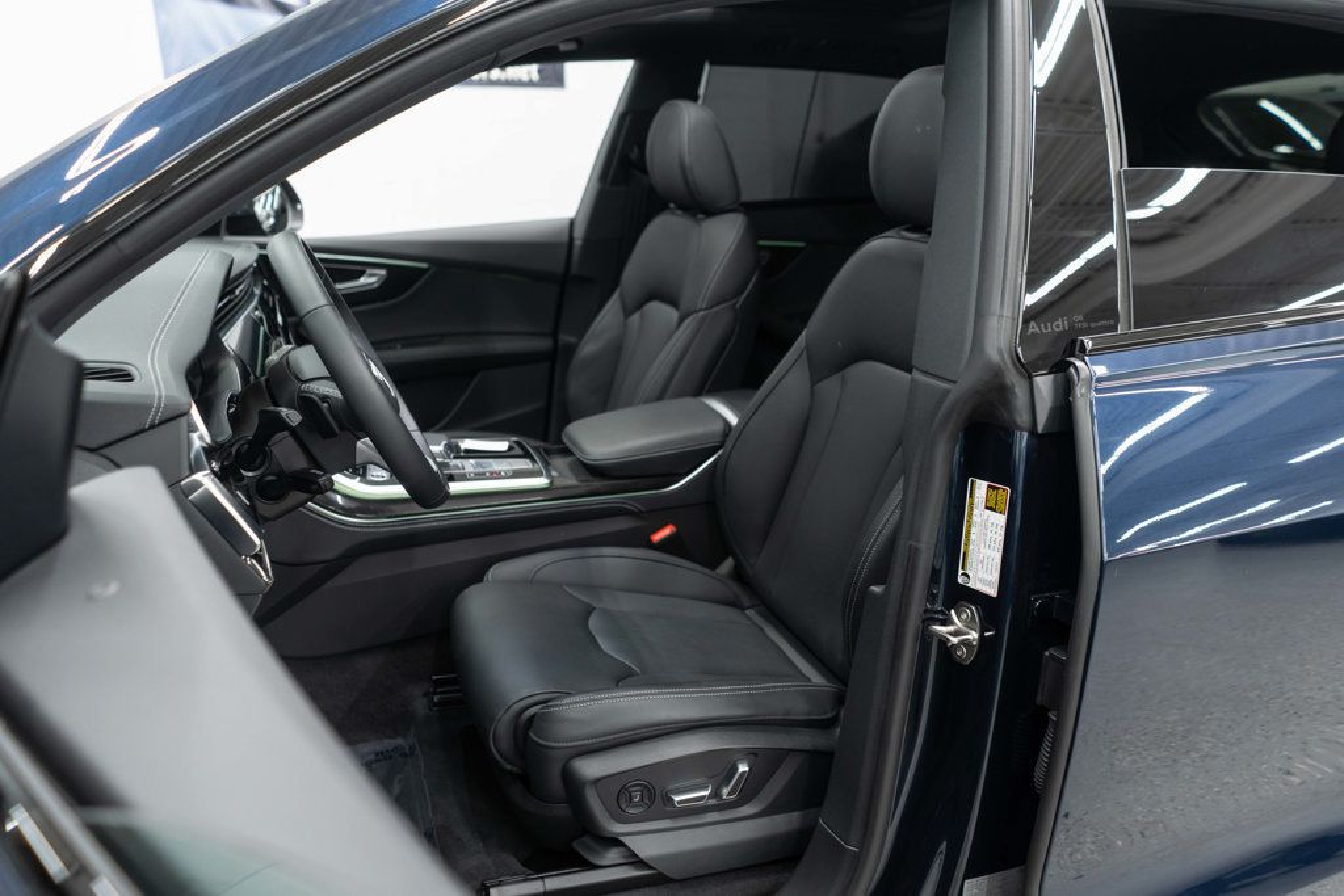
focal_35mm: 28
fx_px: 1045
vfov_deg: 46.4
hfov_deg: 65.5
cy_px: 448
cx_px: 672
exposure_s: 1/50
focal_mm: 28
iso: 640
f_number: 3.2
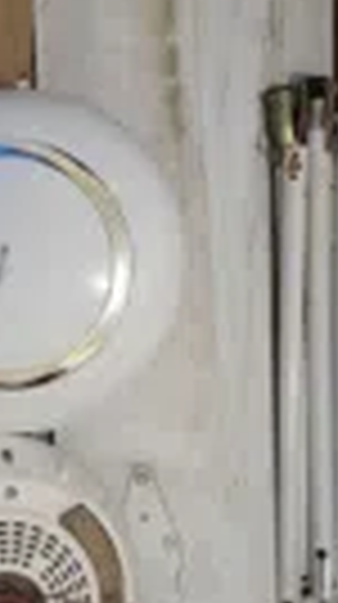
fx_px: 1200
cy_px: 324
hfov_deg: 15.4
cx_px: -86
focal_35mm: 75
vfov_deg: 28.2
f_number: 1.8
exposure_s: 1/25
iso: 400
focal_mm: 5.54
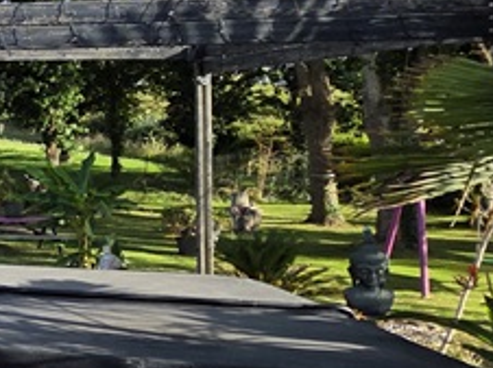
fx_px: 839
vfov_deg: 24.8
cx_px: -480
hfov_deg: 19.5
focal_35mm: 59
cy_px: 189
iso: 40
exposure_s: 1/1084
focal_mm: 2.2
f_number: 1.9
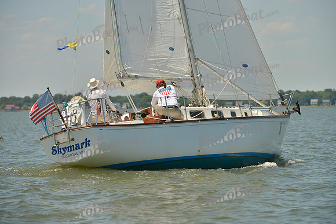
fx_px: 1867
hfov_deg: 10.3
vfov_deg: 6.9
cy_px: 112
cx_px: 168
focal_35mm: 200
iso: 200
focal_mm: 200
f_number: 5.6
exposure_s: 1/1600
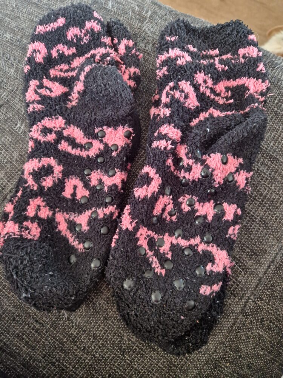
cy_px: 189
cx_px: 142
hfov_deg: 58.9
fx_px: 251
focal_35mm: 23
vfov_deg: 73.9
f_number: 1.8
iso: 640
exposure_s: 1/50
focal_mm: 5.4
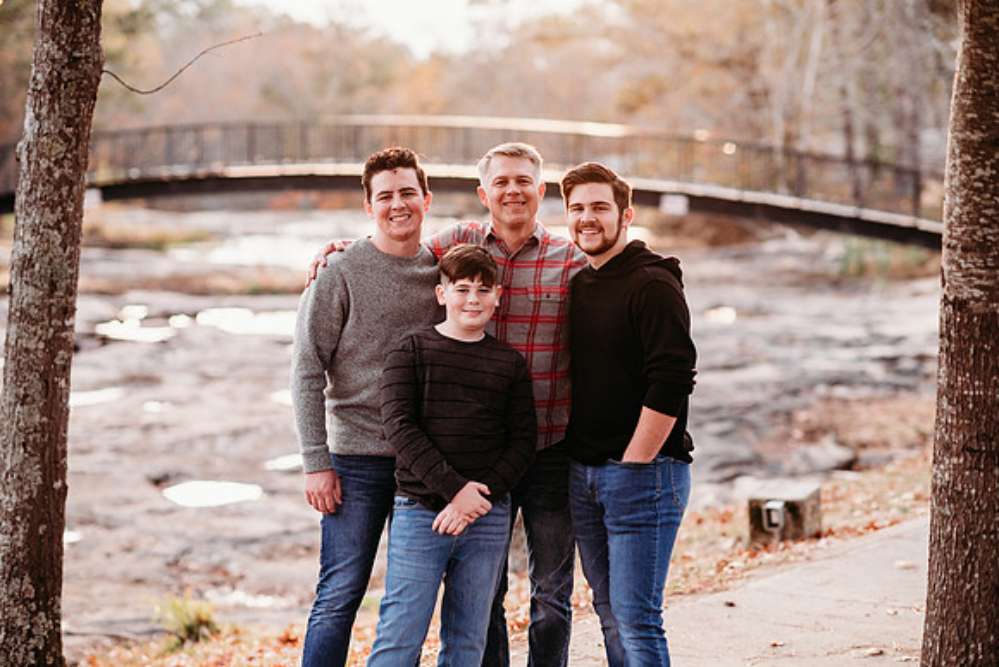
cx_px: 500
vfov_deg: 16.1
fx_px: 2359
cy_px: 334
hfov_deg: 23.9
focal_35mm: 85
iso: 320
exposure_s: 1/400
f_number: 2.2
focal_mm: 85
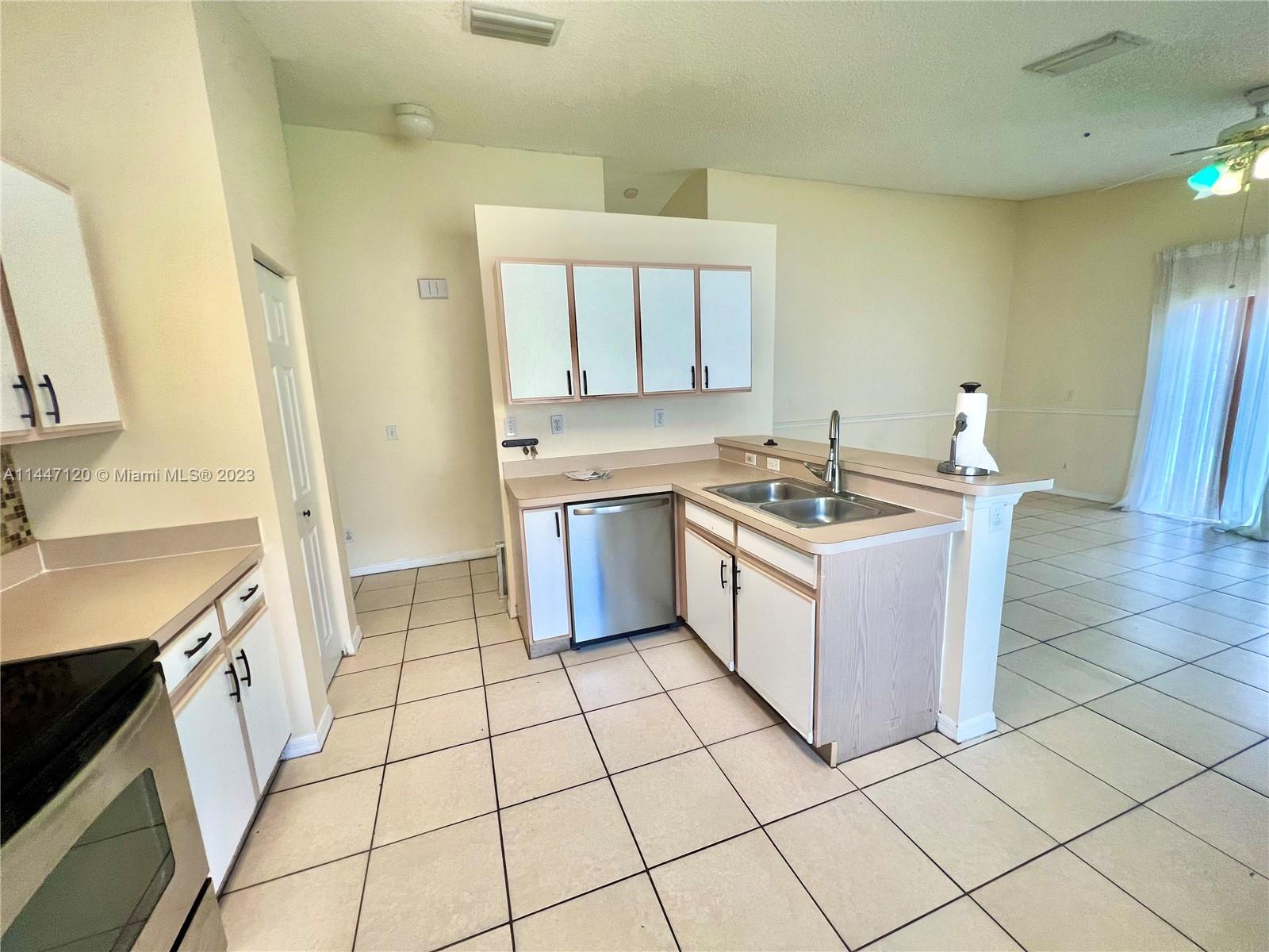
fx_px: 477
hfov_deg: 106.2
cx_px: 634
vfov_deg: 89.9
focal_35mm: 13
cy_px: 476
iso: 125
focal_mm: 1.57
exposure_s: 1/120
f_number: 1.8
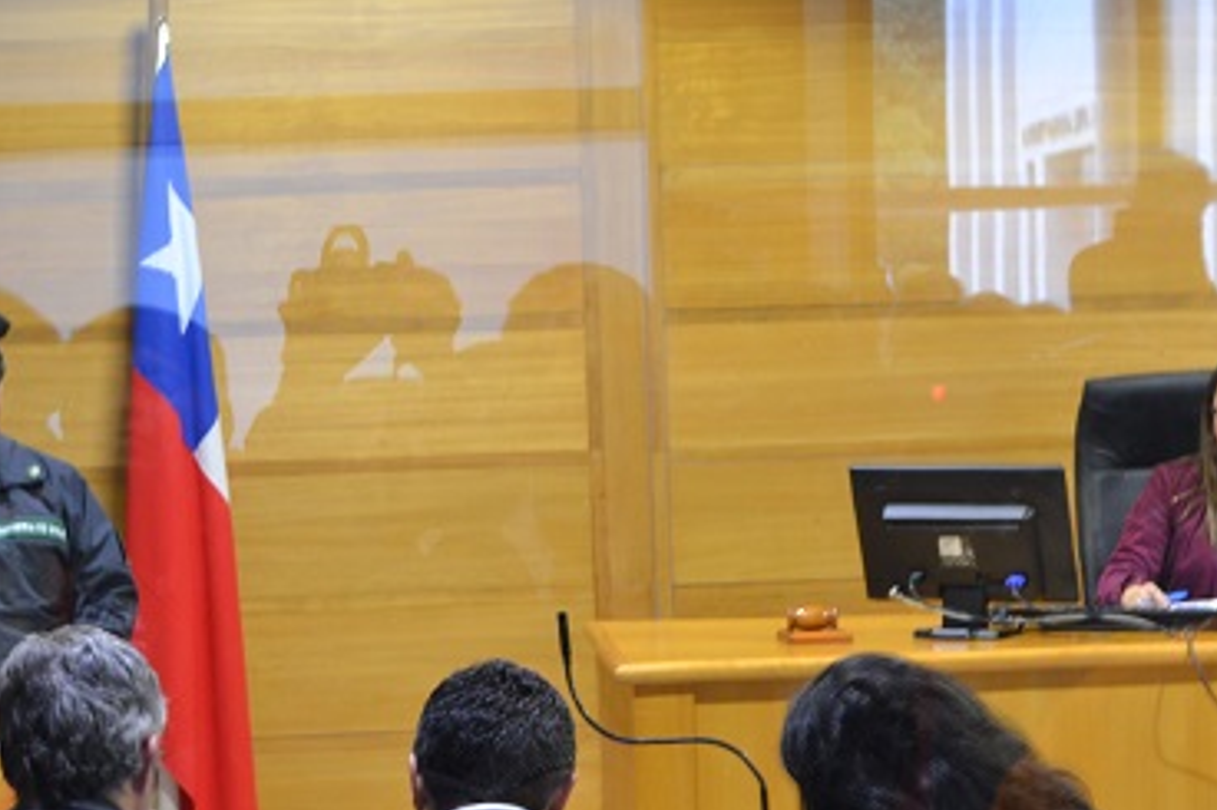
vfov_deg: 15.4
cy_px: 651
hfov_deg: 23.1
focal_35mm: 88
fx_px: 2973
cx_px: 622
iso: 560
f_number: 5
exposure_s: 1/15
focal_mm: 36
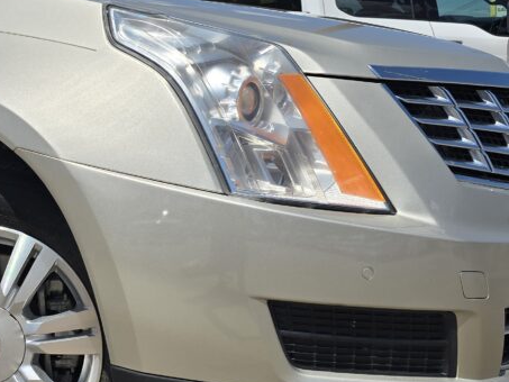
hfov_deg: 35.2
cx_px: 78
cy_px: 108
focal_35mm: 52
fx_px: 765
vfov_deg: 27.7
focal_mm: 6.3
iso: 12
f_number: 1.7
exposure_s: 1/1354
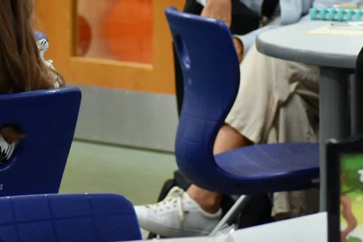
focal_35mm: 245
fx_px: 2475
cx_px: 403
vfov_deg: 5.6
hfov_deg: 8.3
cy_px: -48
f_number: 4
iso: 800
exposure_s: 1/60
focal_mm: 55
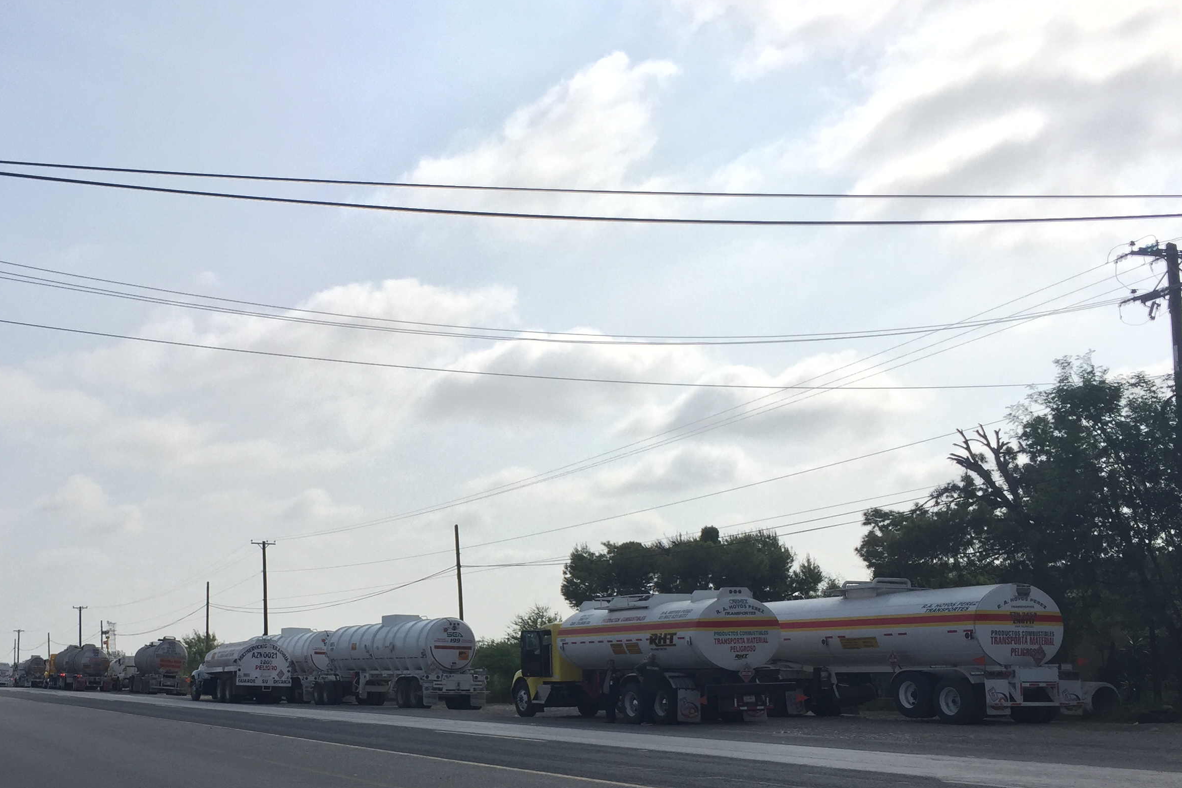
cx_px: 382
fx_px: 1379
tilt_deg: +5.7
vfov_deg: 31.6
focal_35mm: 42
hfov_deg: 45.6
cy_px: 545
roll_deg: +0.3
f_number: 2.2
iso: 32
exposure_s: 1/3049
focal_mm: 4.15
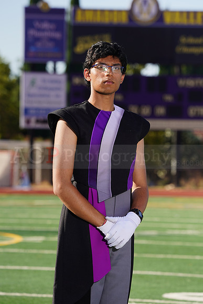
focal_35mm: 262
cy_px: 152
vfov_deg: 7.9
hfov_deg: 5.2
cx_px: 102
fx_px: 2215
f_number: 9
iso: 100
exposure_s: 1/250
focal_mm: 262
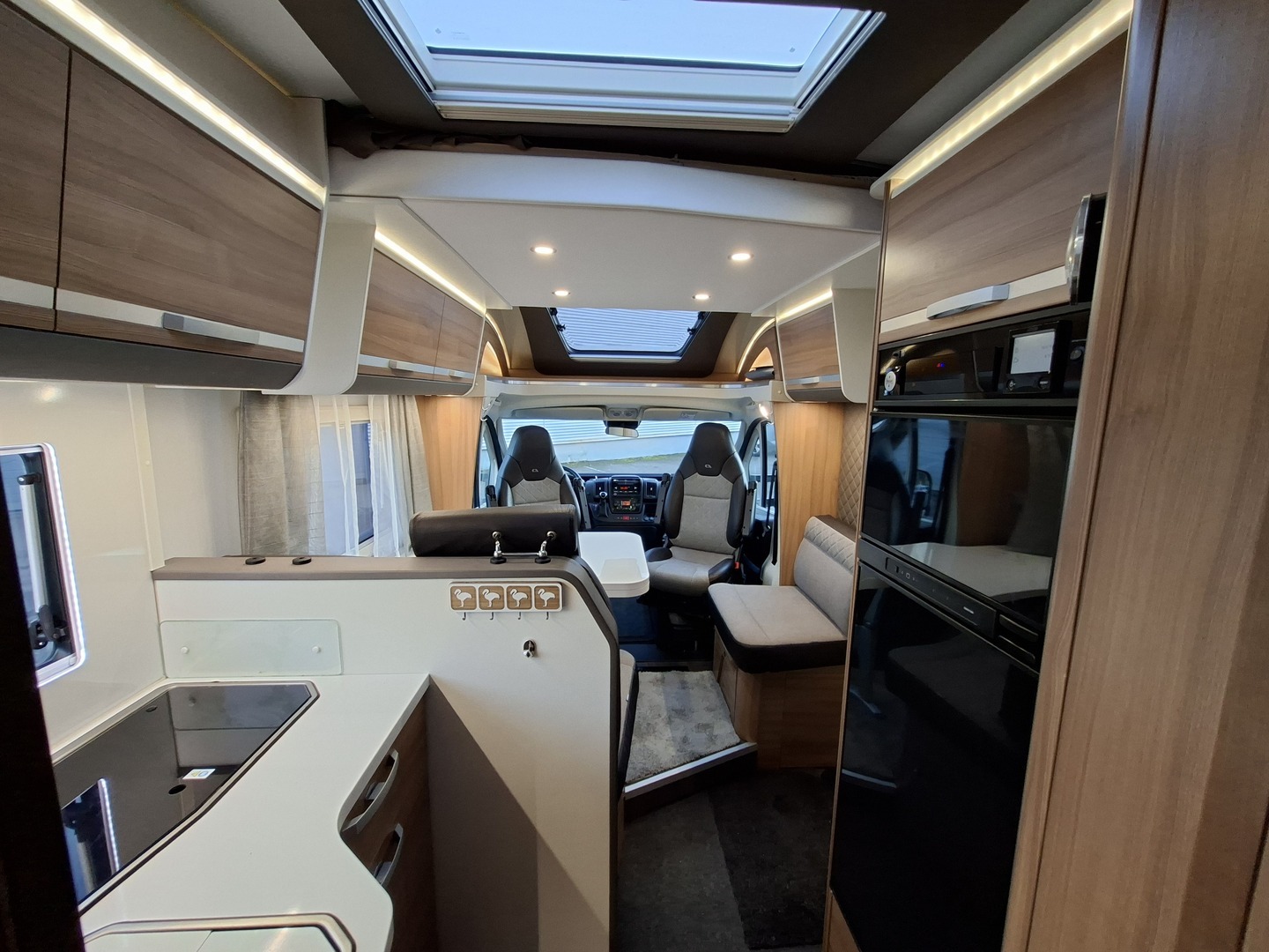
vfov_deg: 89.9
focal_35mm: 13
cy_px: 476
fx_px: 477
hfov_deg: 106.2
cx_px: 634
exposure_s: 1/40
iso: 160
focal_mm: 1.74
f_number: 2.2
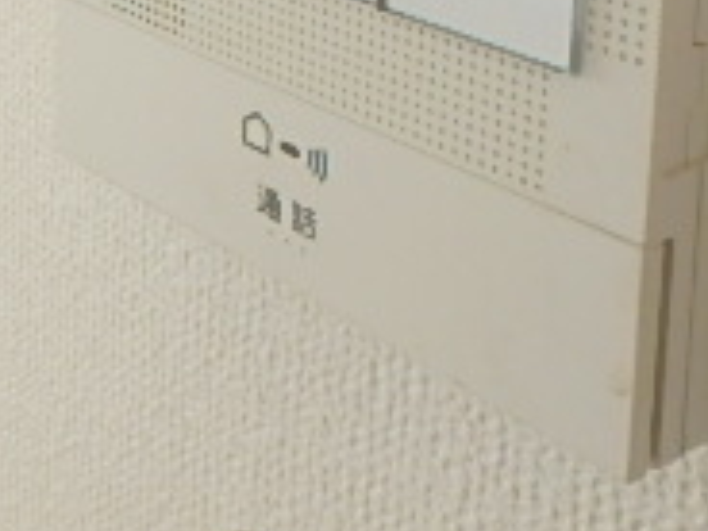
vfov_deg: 17.9
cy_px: -277
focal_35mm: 73
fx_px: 1493
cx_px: -169
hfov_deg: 24.0
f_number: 3.5
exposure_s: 1/40
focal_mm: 3.7
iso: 200
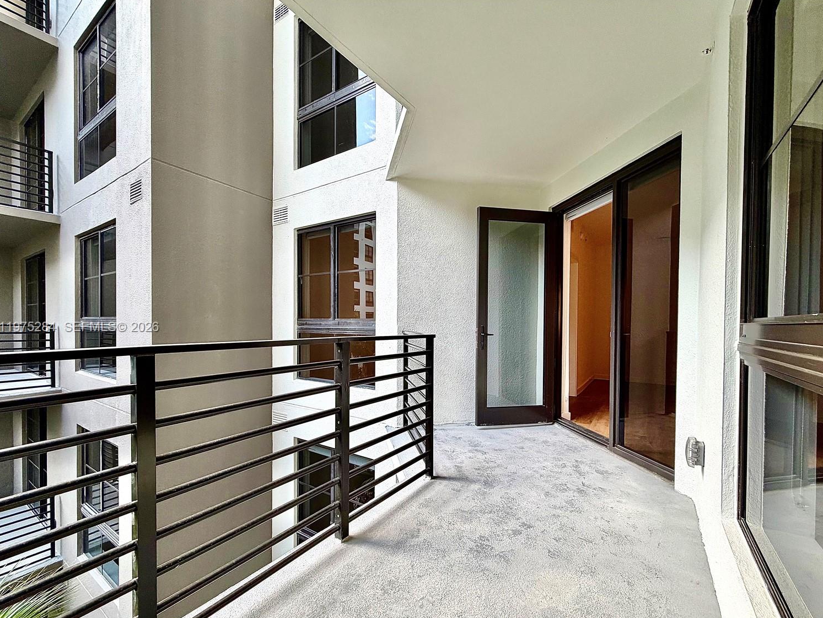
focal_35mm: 15
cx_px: 428
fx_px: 357
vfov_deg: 81.7
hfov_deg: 98.1
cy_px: 328
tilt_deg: -0.9
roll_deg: -0.6
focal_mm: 2.22
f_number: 2.2
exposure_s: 1/121
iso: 100
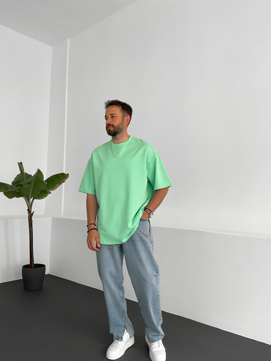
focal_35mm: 29
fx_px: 303
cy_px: 180
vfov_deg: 61.7
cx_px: 136
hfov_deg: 48.2
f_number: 1.8
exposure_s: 1/120
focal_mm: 3
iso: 25
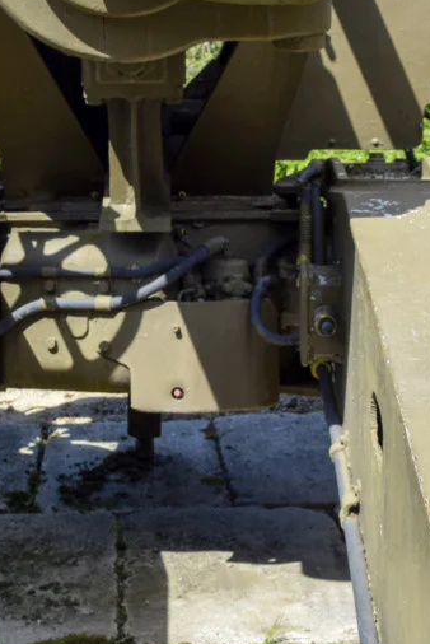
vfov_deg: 30.9
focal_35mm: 64
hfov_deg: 21.1
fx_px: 1145
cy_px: 159
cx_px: 108
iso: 200
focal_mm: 18
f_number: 7.1
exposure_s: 1/250
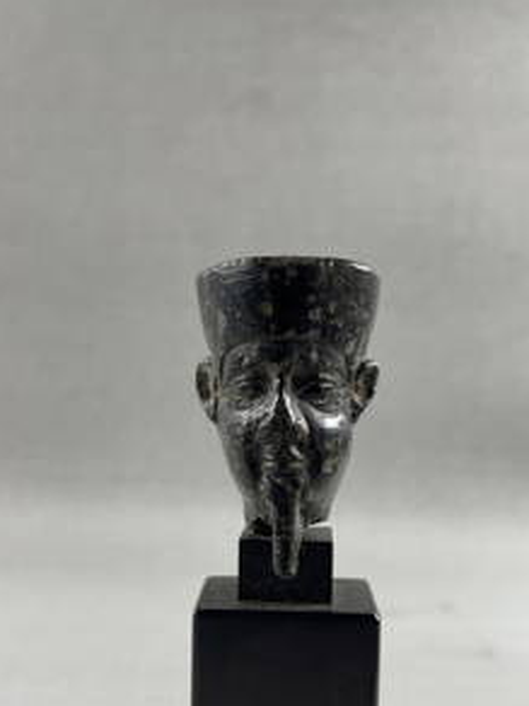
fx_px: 774
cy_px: 492
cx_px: 261
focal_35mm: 38
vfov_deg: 47.8
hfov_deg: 37.7
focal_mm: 4.2
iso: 80
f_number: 1.6
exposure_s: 1/120
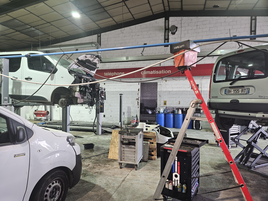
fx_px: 178
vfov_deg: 58.9
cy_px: 100
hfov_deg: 73.9
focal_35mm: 23
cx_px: 134
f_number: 1.8
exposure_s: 1/100
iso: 125
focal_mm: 5.4
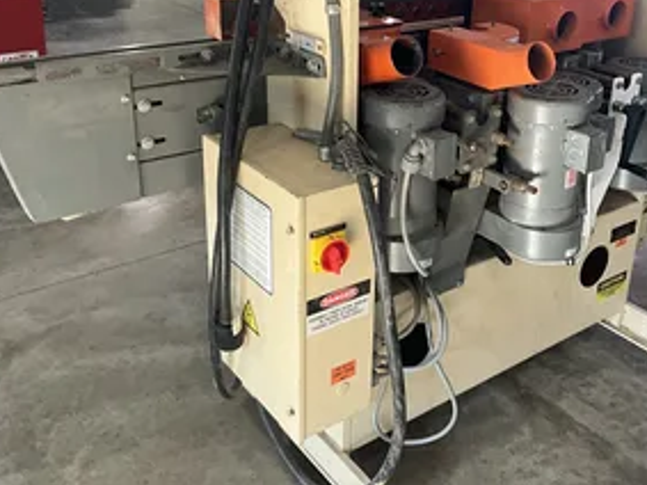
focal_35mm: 41
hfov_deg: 45.3
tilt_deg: -22.4
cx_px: 414
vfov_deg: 34.9
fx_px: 766
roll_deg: -3.3
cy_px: 172
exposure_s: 1/60
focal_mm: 3
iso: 100
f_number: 1.8
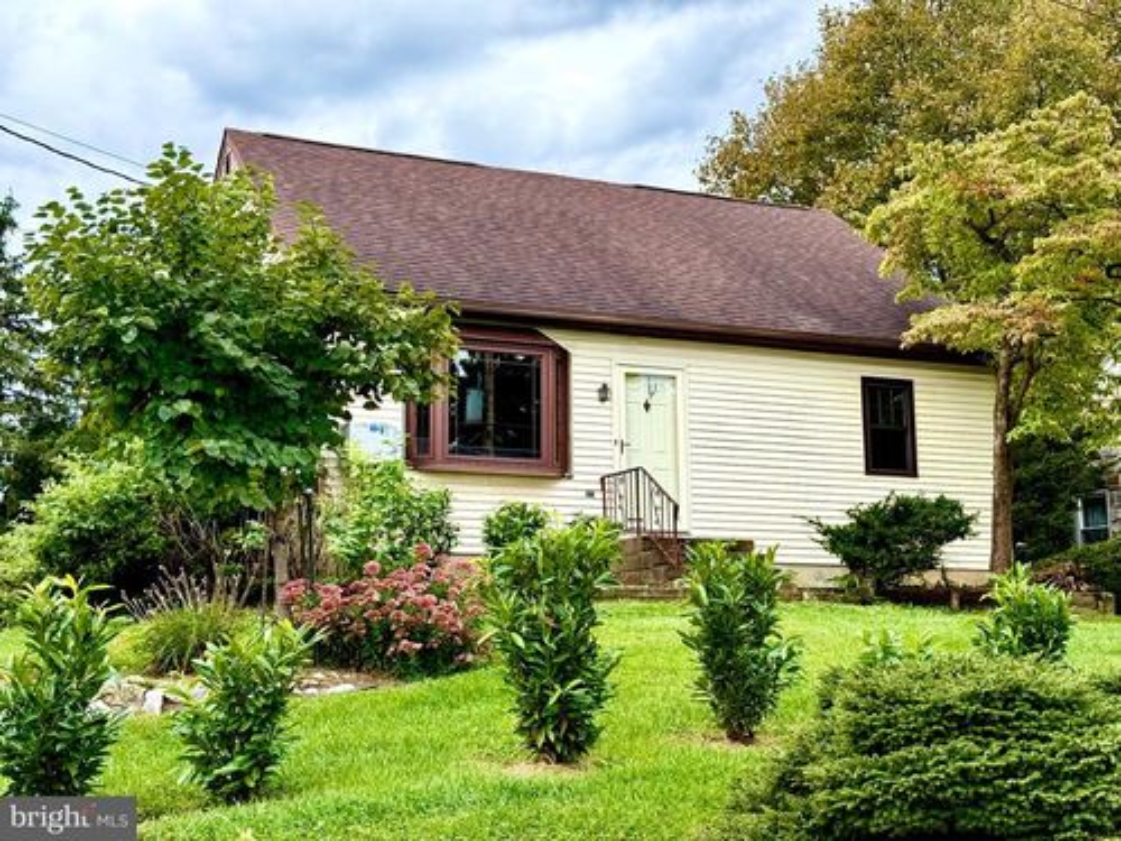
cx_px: 560
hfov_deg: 39.7
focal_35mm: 48
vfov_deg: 30.3
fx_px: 1554
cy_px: 420
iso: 80
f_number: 1.78
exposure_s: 1/1377
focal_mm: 6.76
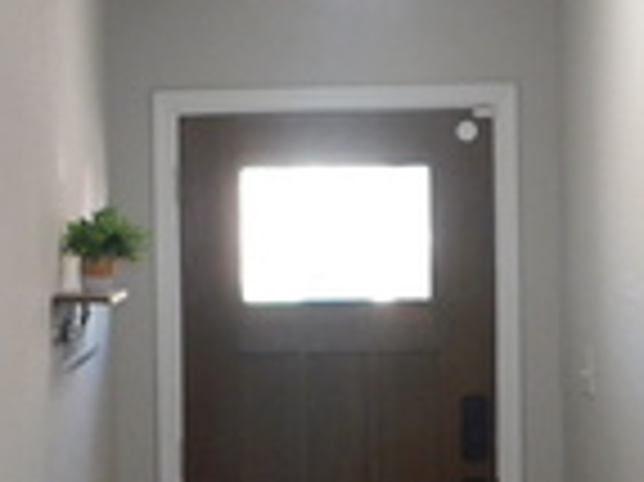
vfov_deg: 13.2
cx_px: 59
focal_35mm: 112
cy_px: 293
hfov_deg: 17.3
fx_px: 2082
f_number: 3.1
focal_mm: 4.5
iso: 200
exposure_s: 1/30
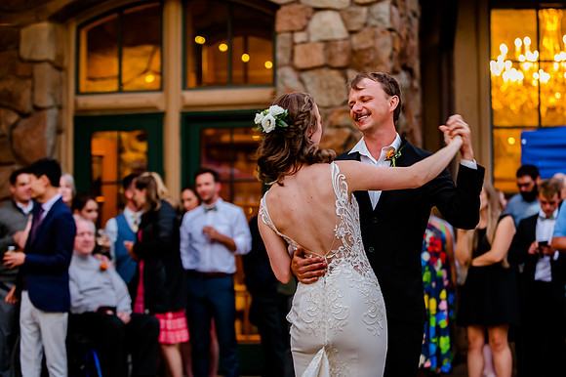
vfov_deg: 13.8
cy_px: 144
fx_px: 1554
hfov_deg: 20.6
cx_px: 350
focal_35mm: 99
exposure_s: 1/60
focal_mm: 80
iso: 3200
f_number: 2.8
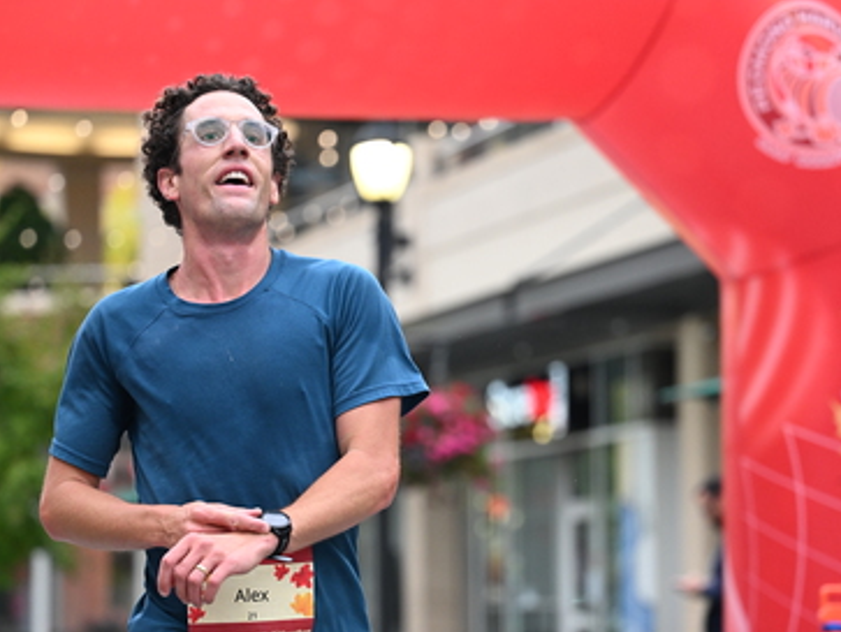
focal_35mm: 147
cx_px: 423
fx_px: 3575
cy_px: 412
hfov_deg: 13.4
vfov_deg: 10.1
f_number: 2.8
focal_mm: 101
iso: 1600
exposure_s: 1/800
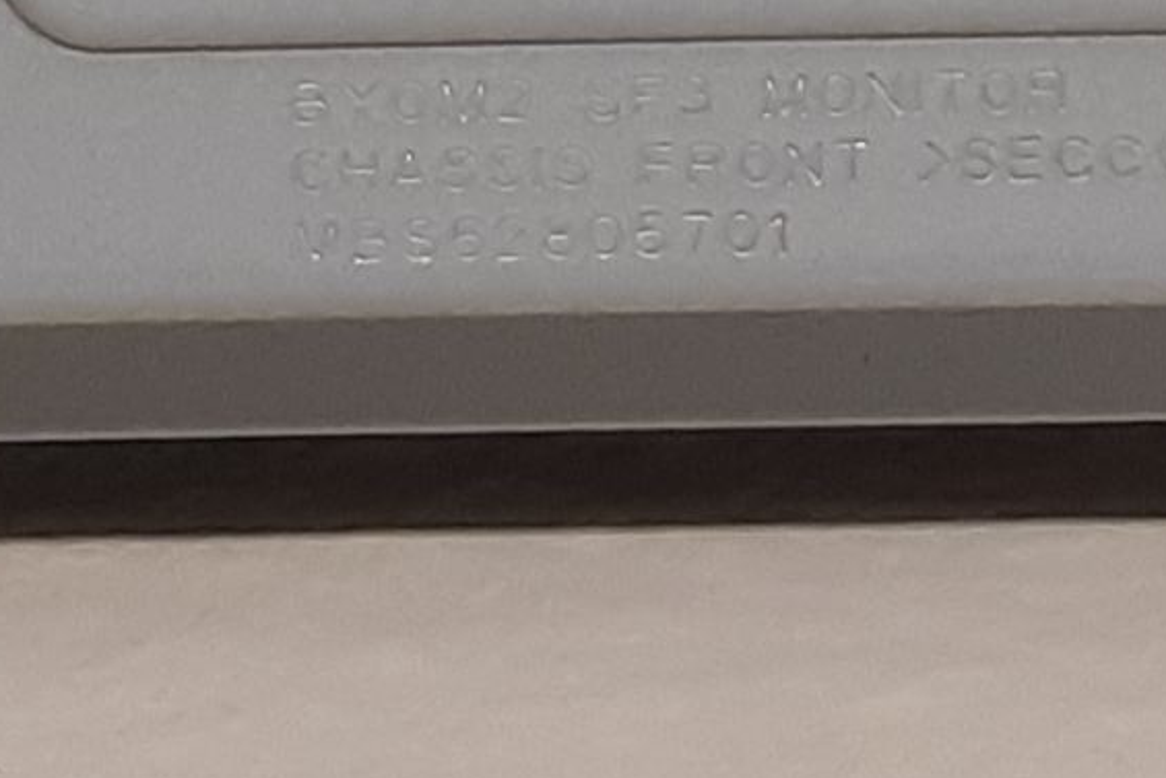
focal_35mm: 98
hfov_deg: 20.8
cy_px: -778
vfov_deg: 12.3
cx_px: 667
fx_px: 3175
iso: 100
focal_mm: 3.93
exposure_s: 1/50
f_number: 1.7
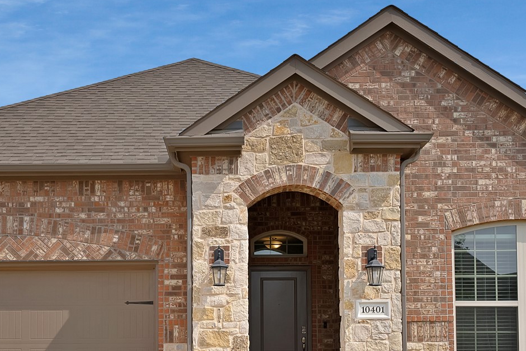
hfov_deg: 38.8
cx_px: 220
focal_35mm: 51
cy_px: 323
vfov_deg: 25.6
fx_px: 745
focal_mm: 24
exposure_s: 1/200
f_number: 9
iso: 640
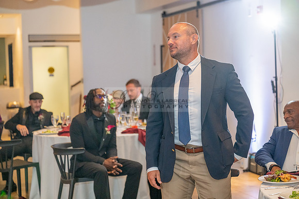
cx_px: 150
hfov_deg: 28.8
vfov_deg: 19.5
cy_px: 100
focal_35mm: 70
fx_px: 581
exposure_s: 1/200
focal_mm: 70
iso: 2000
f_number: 2.8
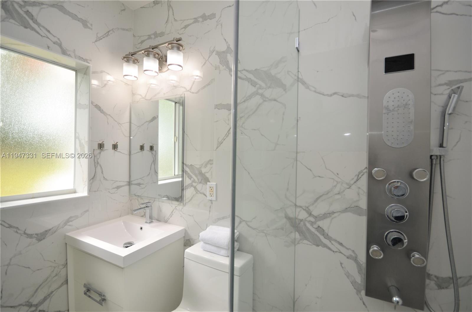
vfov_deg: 77.0
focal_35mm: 15
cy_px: 156
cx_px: 236
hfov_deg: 100.5
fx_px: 196
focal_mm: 10
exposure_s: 1/125
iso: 200
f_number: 5.6
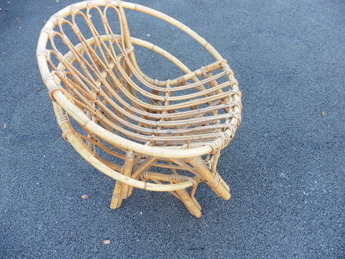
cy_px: 130
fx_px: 239
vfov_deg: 56.8
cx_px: 172
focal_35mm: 24
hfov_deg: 71.6
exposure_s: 1/60
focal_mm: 4.3
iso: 160
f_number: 3.3
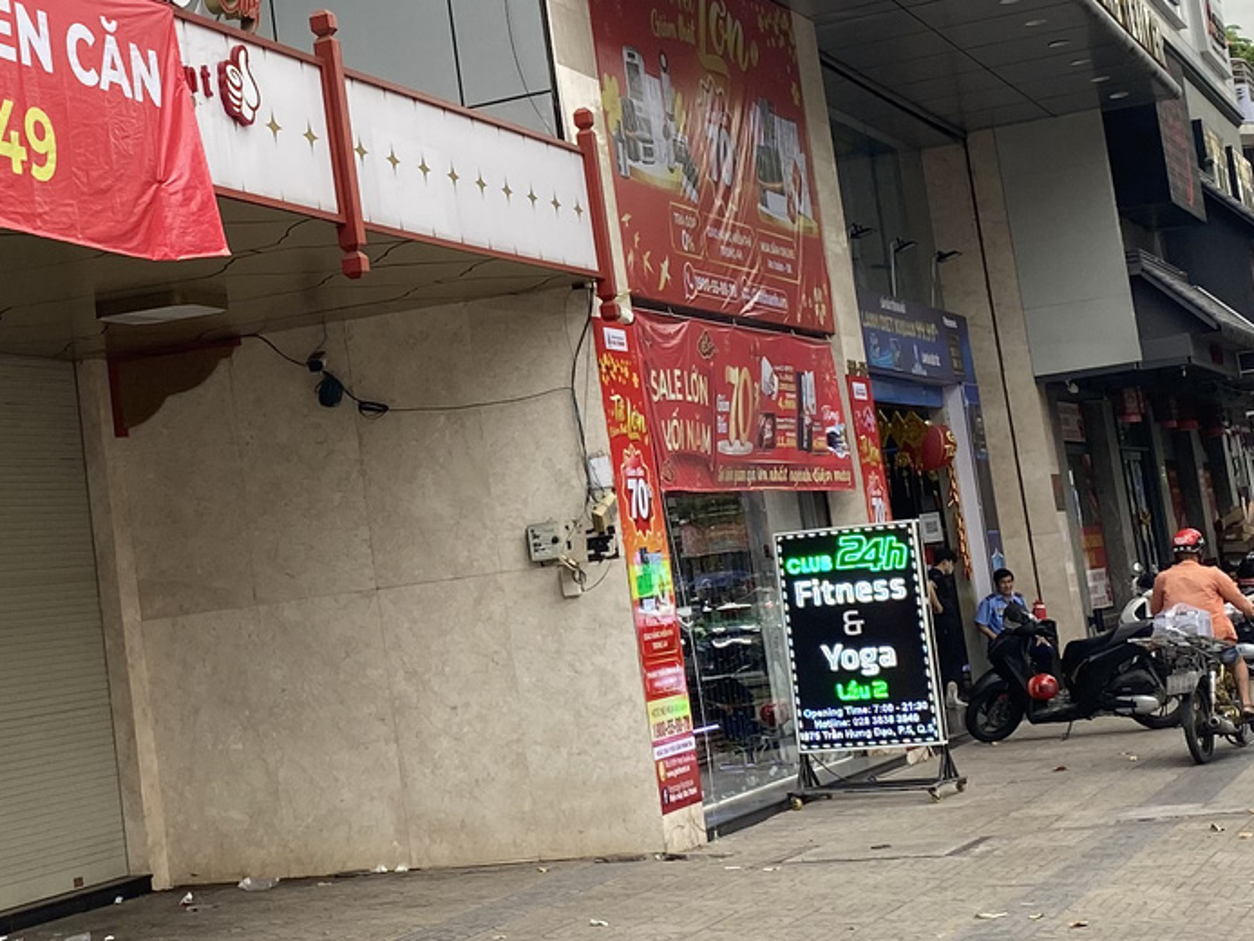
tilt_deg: +7.3
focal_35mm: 75
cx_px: 360
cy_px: 279
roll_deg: +7.1
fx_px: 2717
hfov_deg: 25.8
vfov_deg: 19.6
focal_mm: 4.25
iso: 32
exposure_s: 1/489
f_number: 1.8
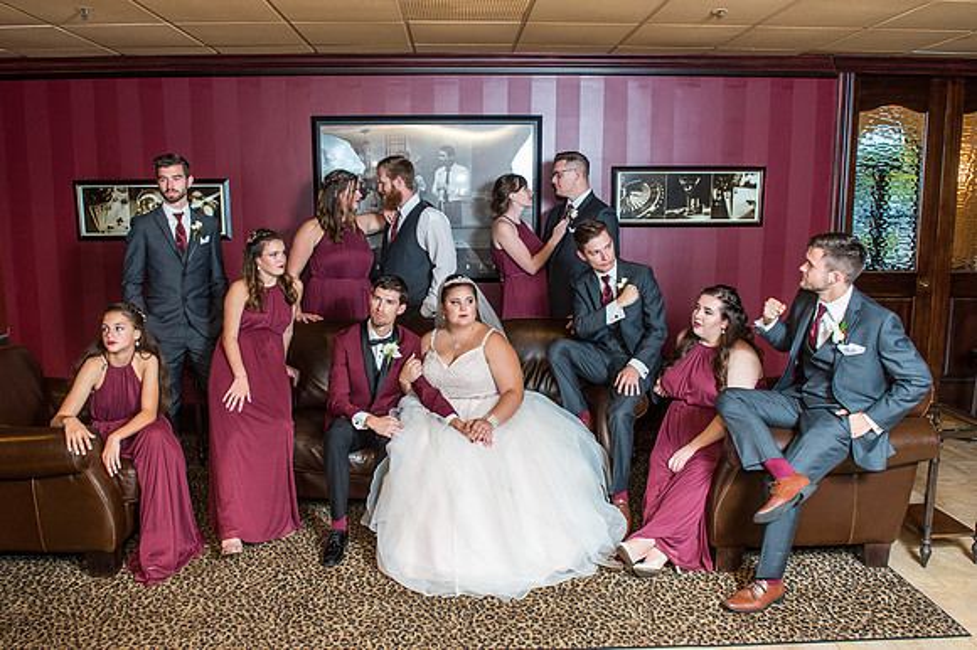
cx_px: 473
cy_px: 321
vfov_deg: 46.2
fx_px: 762
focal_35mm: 28
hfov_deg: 65.3
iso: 400
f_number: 4
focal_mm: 24
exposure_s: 1/45
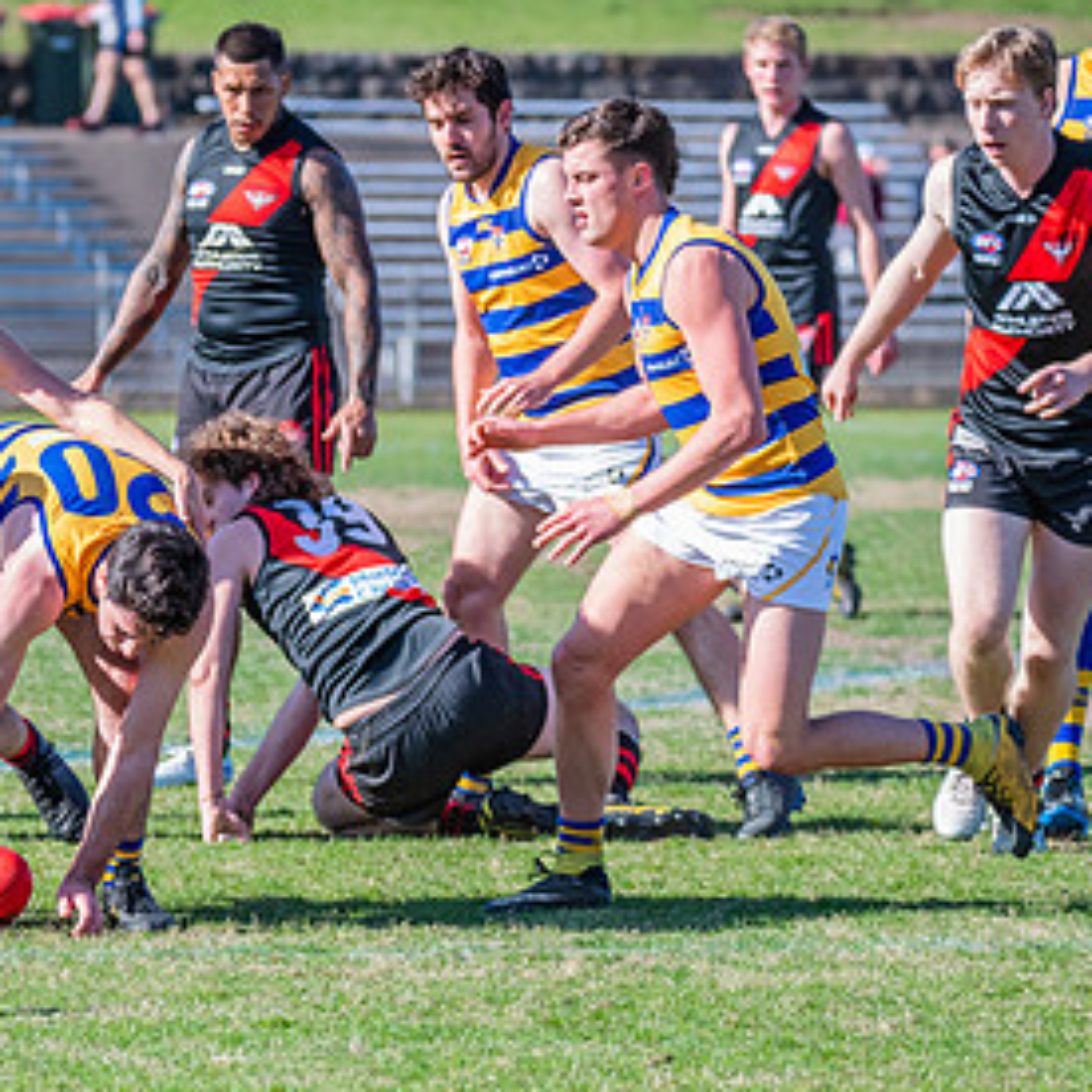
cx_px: -52
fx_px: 15668
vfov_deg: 4.0
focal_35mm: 439
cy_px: 554
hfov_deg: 4.0
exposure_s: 1/1600
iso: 800
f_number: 7.1
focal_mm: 220
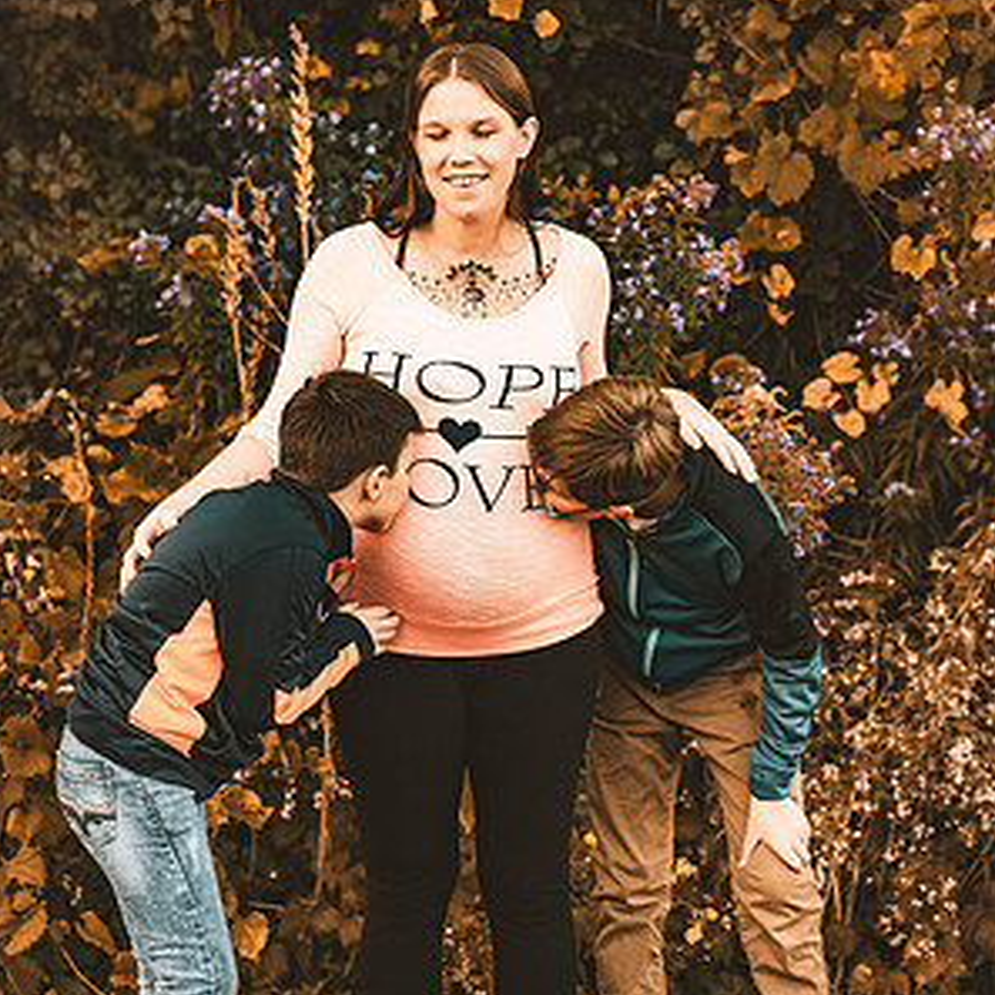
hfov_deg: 15.0
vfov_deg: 15.0
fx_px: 3772
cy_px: 496
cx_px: 496
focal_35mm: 116
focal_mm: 90
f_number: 2.8
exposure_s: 1/1250
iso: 1600
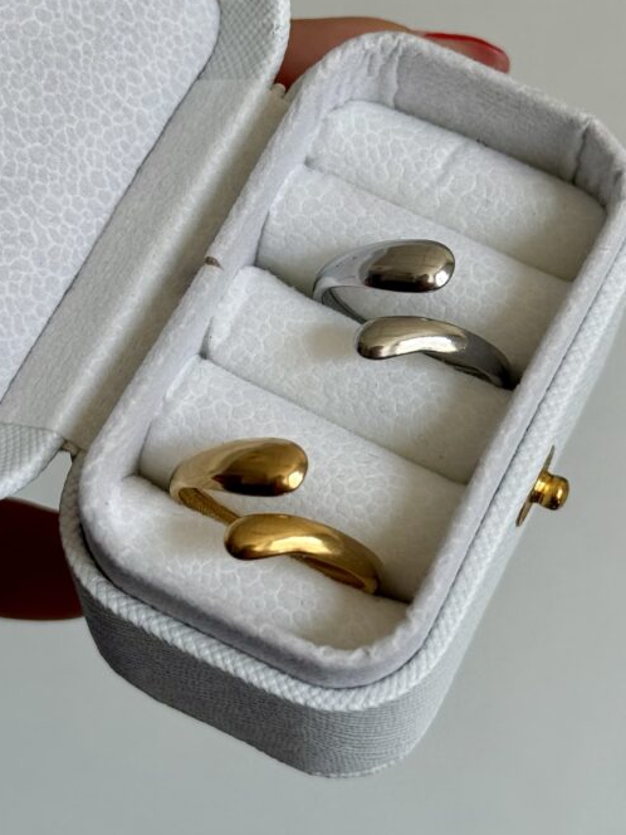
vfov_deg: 26.2
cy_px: 275
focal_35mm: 74
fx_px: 1784
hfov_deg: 19.9
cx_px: 304
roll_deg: -3.9
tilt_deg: -10.4
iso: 50
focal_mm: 6.76
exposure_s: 1/175
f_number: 1.78
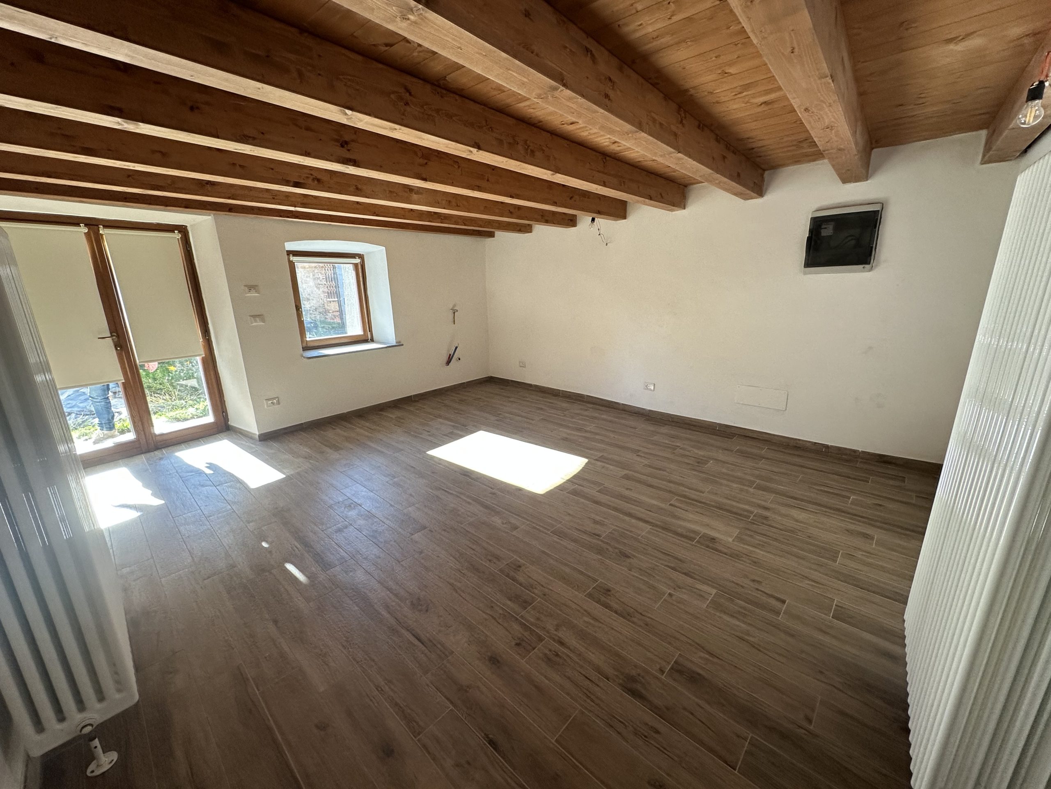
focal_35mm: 14
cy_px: 394
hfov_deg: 102.1
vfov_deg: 85.7
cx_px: 526
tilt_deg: -14.8
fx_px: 425
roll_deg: +1.5
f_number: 2.2
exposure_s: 1/99
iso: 100
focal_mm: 2.22
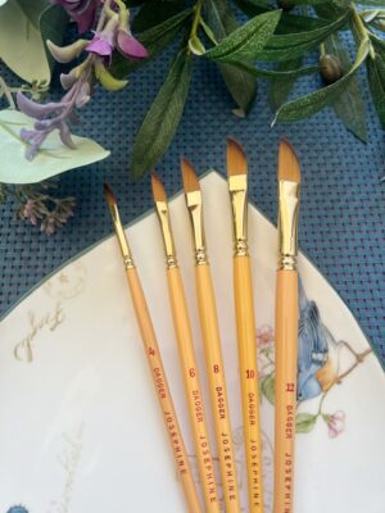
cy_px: 256
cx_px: 192
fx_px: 386
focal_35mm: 26
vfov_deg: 67.3
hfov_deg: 53.1
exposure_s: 1/121
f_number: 1.5
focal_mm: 5.7
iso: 64
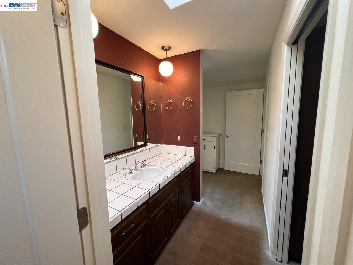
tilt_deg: -9.3
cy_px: 132
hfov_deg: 106.2
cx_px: 176
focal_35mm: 13
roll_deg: +0.7
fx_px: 133
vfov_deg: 89.9
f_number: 1.8
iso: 200
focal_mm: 1.57
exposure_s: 1/120
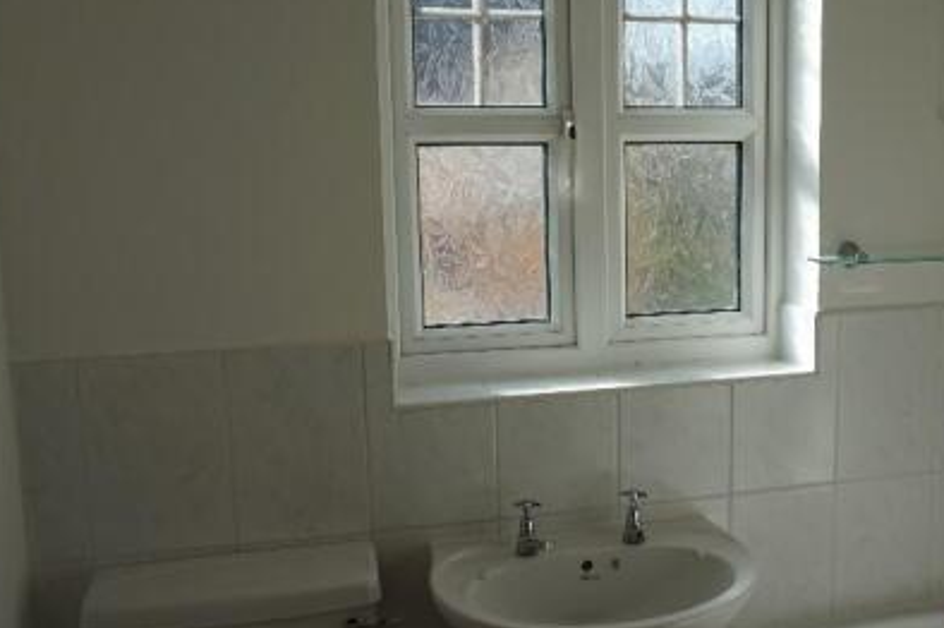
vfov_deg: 33.3
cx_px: 597
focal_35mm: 40
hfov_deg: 48.0
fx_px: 1048
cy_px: 318
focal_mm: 16
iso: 100
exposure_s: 1/200
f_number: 5
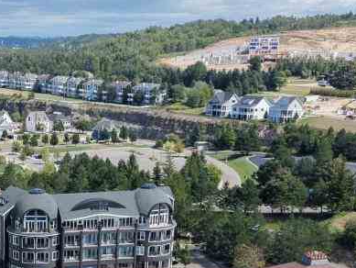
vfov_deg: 17.5
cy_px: 350
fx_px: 813
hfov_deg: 23.9
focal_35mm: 79
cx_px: 24
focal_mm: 8.67
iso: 400
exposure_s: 1/5000
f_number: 1.8
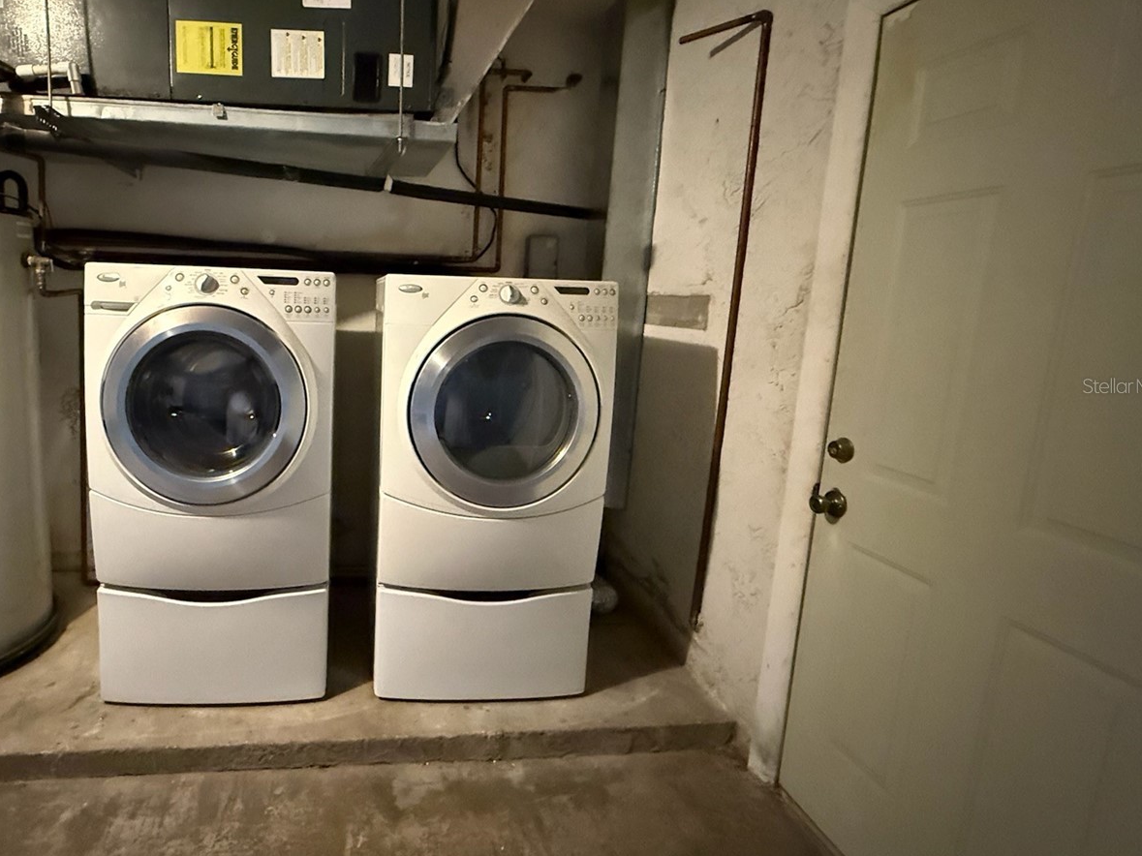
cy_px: 385
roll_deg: -2.3
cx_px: 399
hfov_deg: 82.3
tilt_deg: -8.7
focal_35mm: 19
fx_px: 627
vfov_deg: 68.5
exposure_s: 1/40
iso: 1600
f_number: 2.2
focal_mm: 2.22
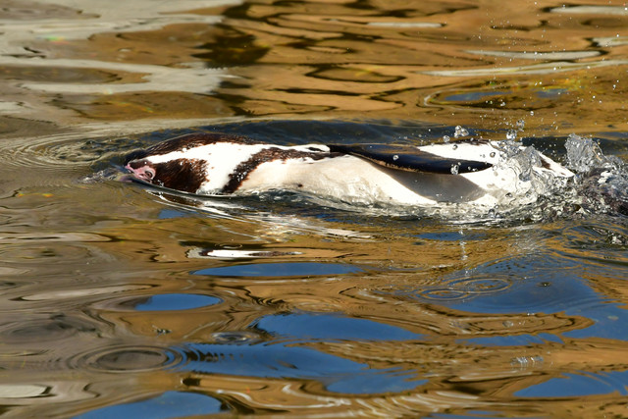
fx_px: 6979
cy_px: 210
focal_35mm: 400
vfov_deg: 3.4
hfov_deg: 5.2
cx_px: 314
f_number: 9
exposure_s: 1/2500
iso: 640
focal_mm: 200
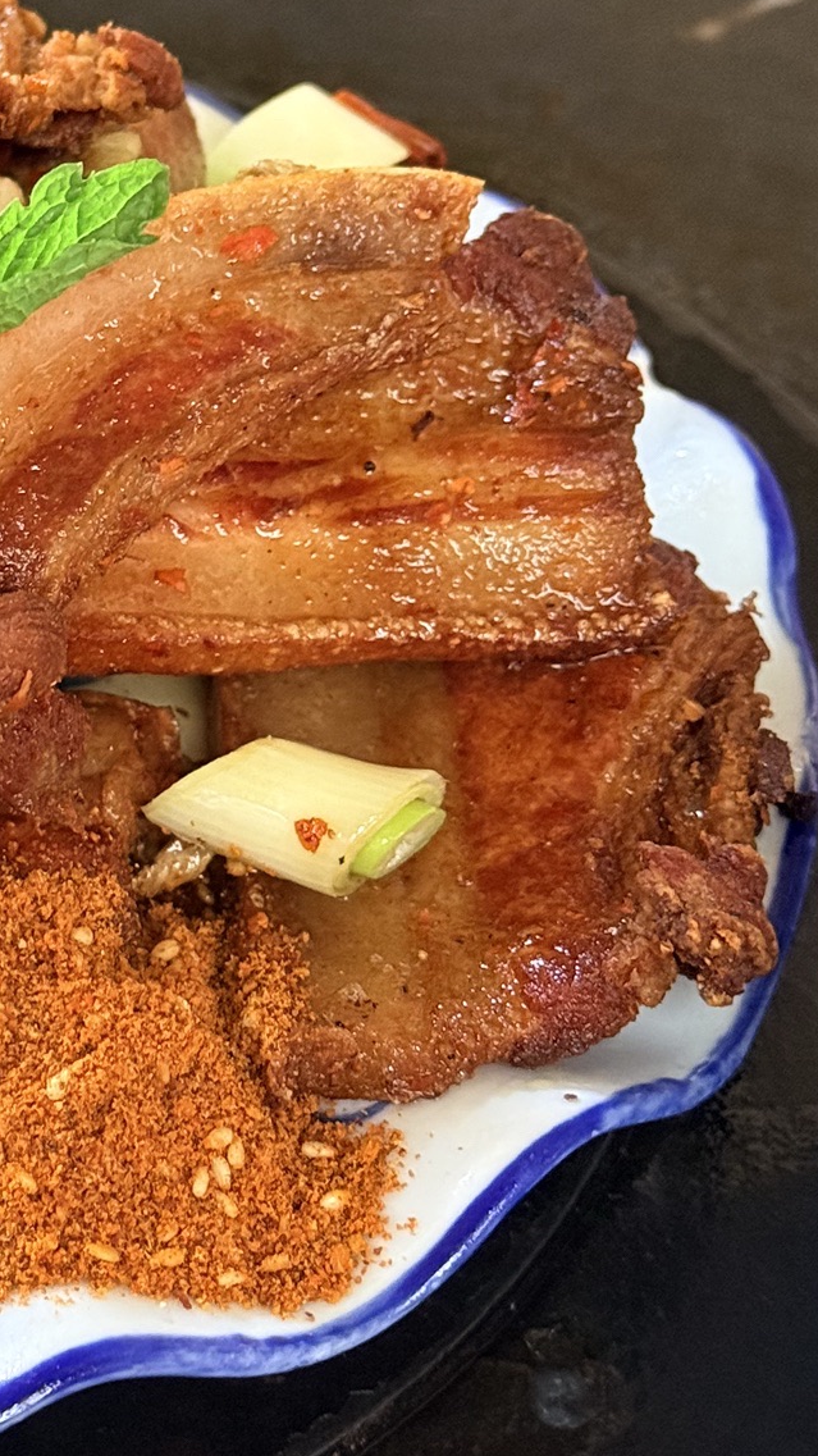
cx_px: -128
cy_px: 473
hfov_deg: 12.9
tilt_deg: -40.7
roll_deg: -0.3
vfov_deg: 23.1
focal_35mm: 92
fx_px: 3550
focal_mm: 6.76
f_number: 1.78
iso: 500
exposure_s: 1/30
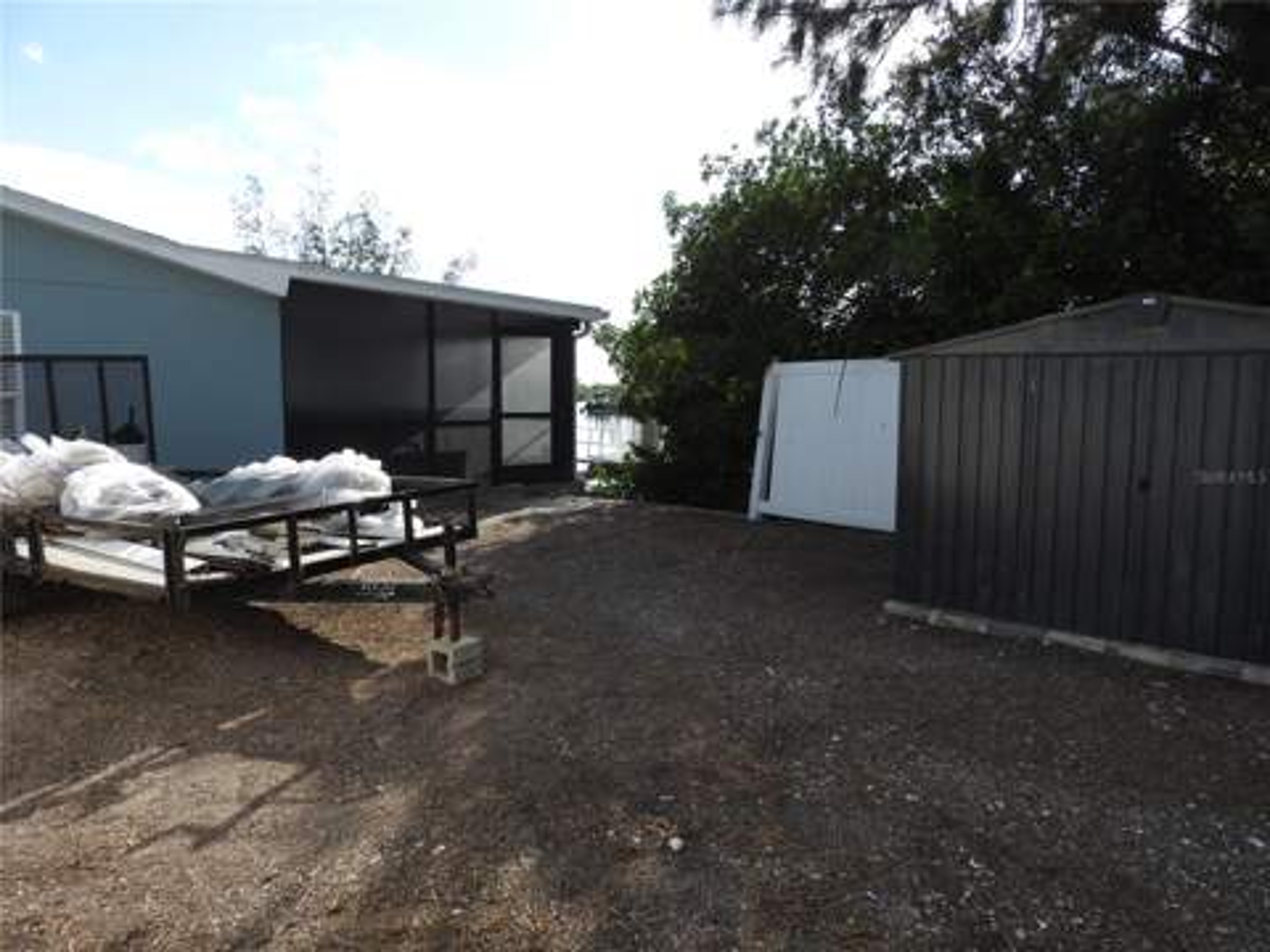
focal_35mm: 24
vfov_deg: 56.8
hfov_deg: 71.6
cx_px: 635
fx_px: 881
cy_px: 476
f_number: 3.3
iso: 100
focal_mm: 4.3
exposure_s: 1/800
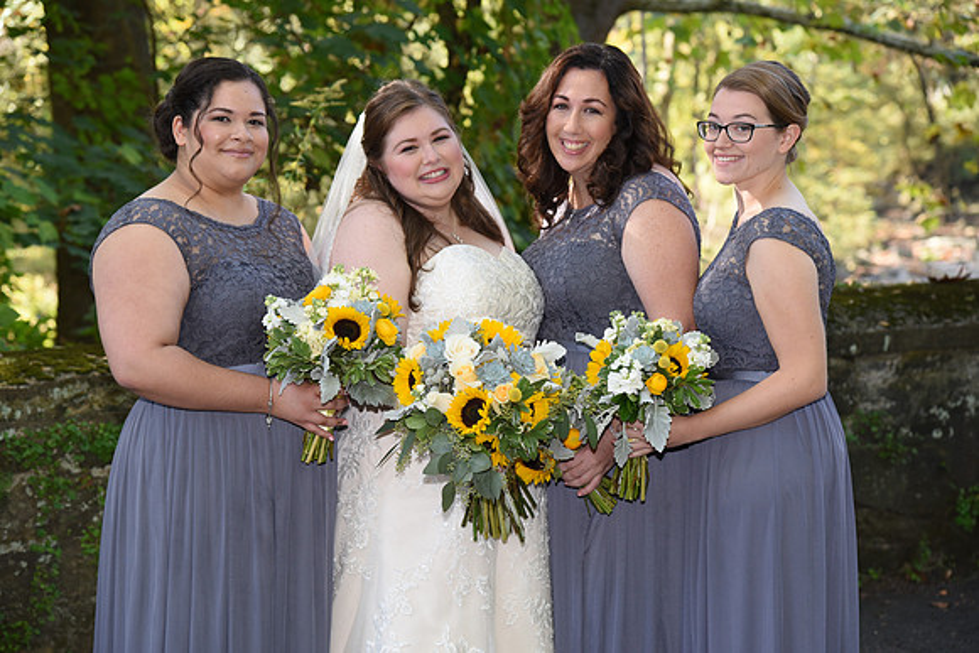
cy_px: 326
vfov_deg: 15.9
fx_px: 2339
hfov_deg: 23.6
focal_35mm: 86
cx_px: 490
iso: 640
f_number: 5
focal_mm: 86
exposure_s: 1/200
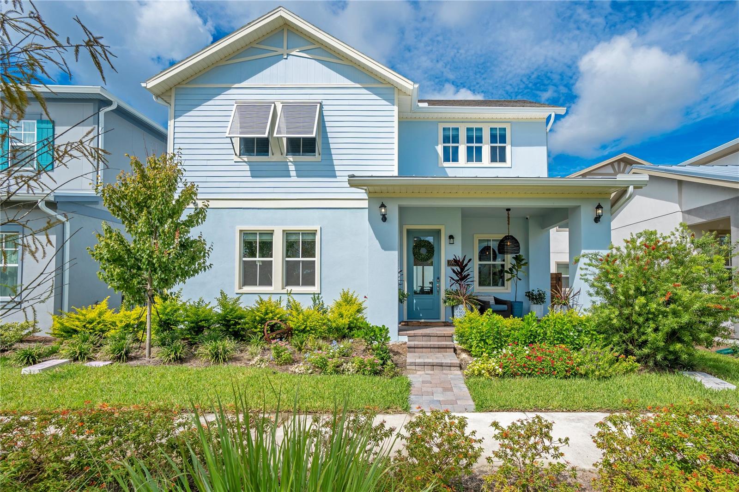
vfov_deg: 73.7
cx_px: 370
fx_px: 328
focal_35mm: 16
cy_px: 246
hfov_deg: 96.7
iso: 100
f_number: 10
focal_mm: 16
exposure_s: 1/200
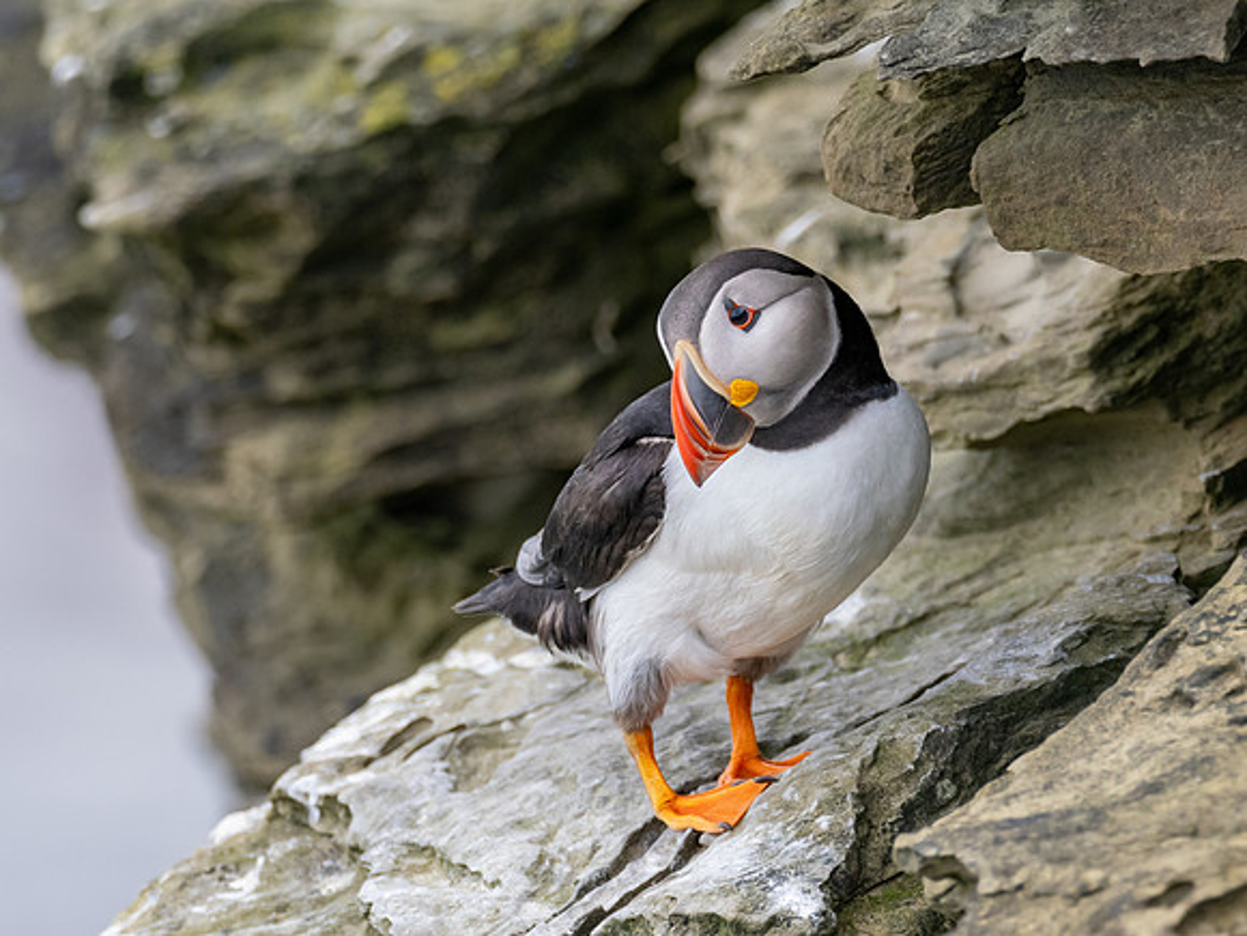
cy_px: 557
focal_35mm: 1001
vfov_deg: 1.5
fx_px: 36046
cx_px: 697
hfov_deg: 2.0
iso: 1000
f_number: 5.6
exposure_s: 1/800
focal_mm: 420
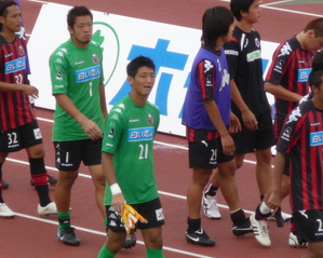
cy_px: 137
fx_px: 4969
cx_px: 149
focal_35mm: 520
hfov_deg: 3.7
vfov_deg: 3.0
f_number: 4.9
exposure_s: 1/160
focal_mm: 47
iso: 100
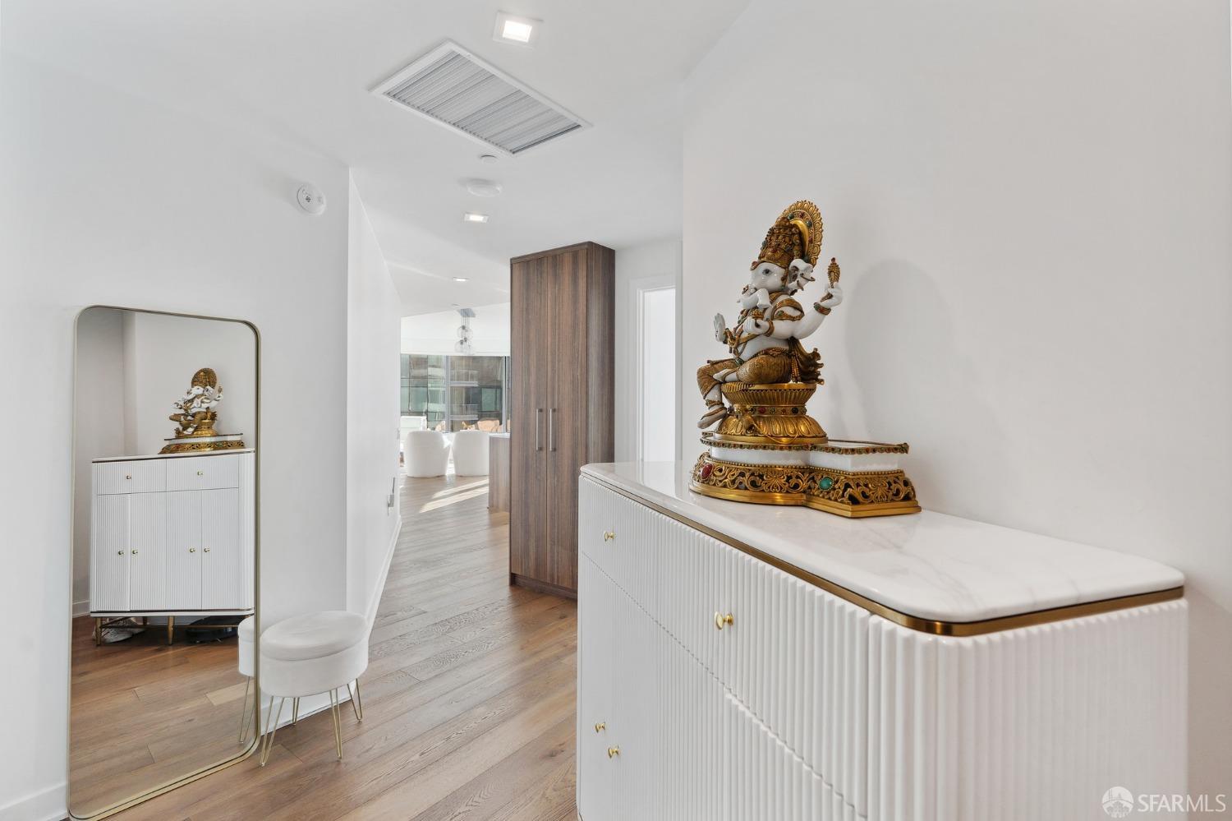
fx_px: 547
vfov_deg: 73.7
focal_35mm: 16
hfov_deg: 96.8
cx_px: 616
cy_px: 410
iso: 320
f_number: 6.3
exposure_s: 1/400
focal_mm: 16
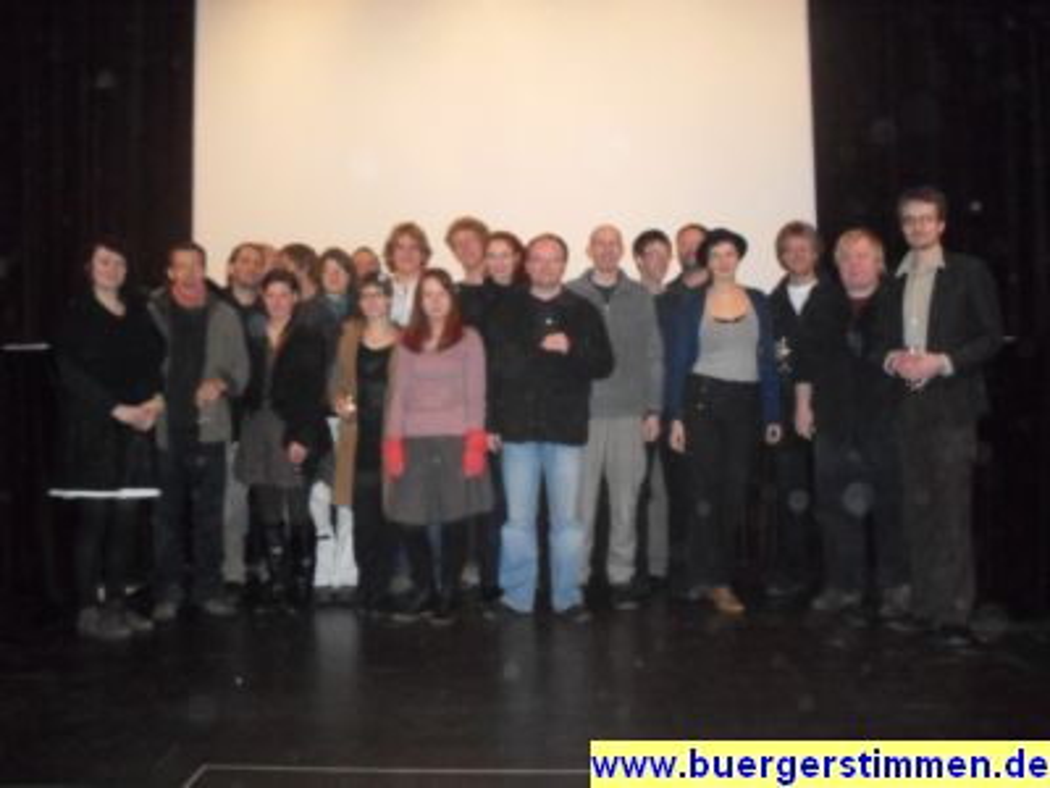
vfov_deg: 40.7
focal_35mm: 35
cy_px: 394
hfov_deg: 52.6
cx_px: 525
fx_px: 1062
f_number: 3.2
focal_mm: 6.3
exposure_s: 1/45
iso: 800
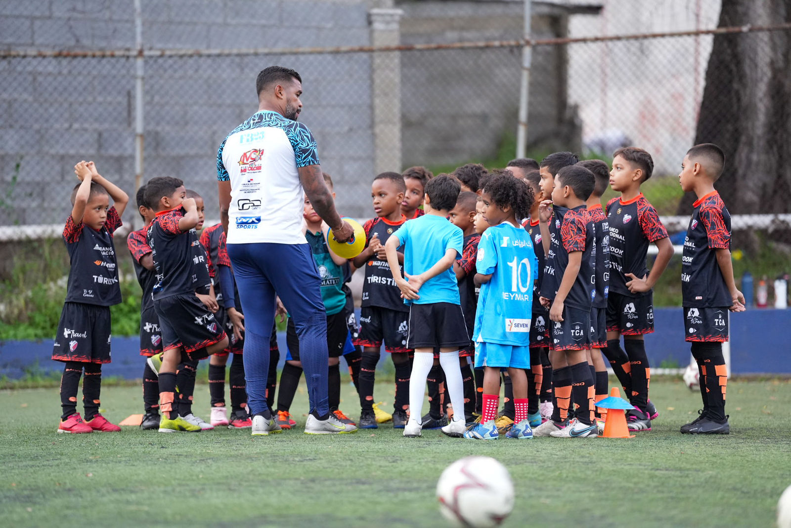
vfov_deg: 7.3
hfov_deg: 10.9
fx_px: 4127
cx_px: 396
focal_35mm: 188
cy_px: 264
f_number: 2.8
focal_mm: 187.7
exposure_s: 1/1000
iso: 3200
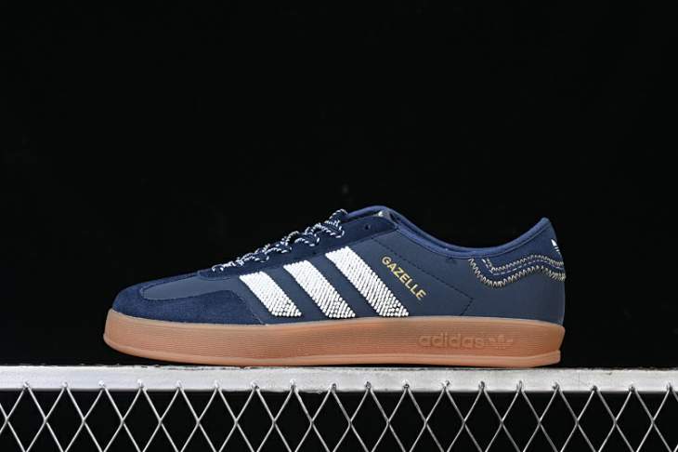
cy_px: 226
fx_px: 1412
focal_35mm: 75
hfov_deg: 27.0
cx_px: 339
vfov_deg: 18.2
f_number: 6.3
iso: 160
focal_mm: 50
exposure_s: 1/60
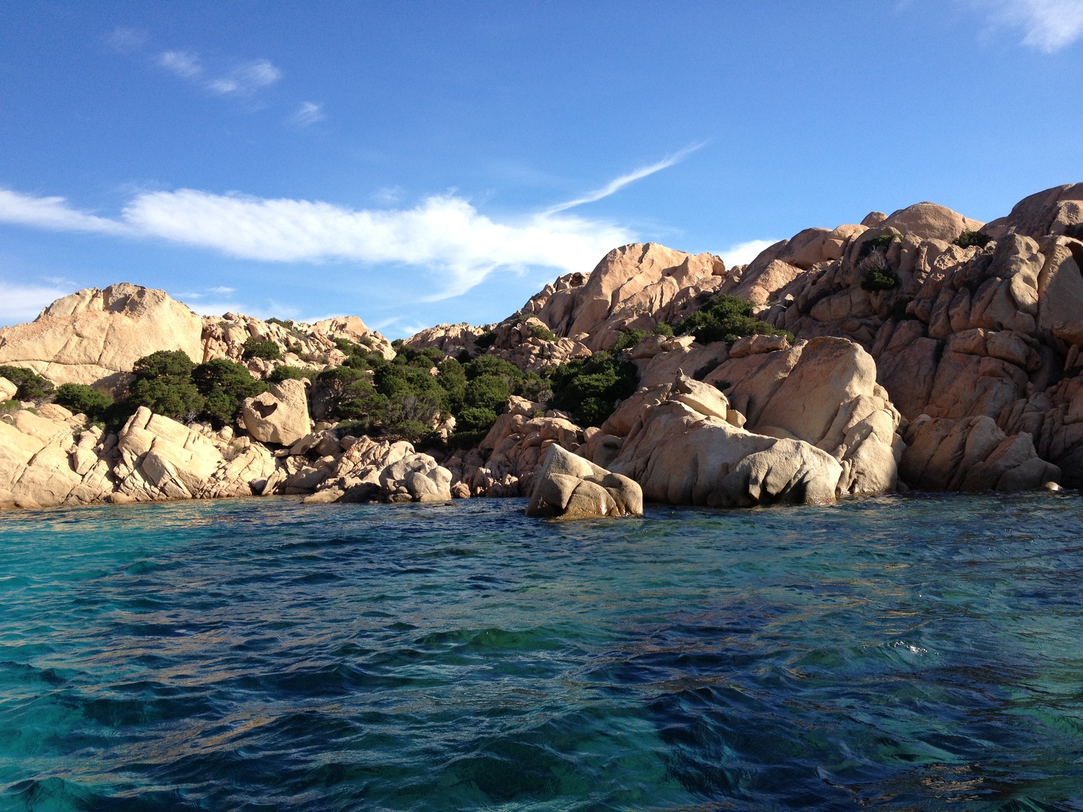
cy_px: 406
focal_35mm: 35
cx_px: 542
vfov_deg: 40.7
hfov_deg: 52.6
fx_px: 1095
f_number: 2.4
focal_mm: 4.28
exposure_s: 1/1151
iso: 64
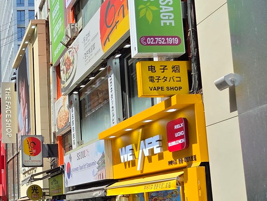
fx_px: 471
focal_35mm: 61
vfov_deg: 23.9
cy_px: 131
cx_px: -35
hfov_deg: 28.4
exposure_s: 1/2038
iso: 40
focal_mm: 5.4
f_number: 1.8
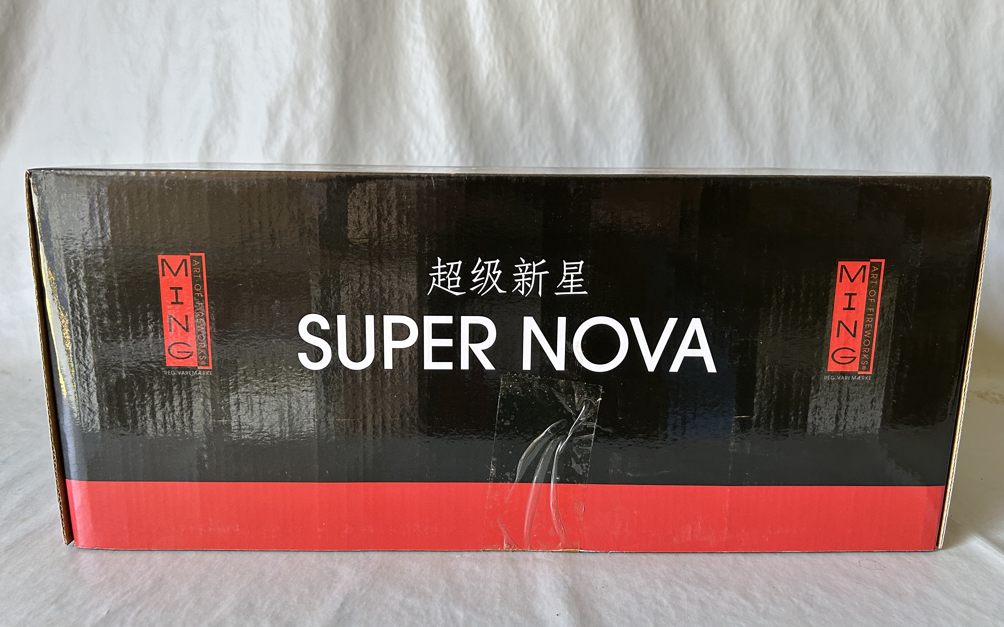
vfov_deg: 44.5
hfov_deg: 66.5
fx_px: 766
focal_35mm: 28
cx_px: 497
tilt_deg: -12.4
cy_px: 313
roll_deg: -0.6
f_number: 1.5
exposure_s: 1/76
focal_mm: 5.7
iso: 125
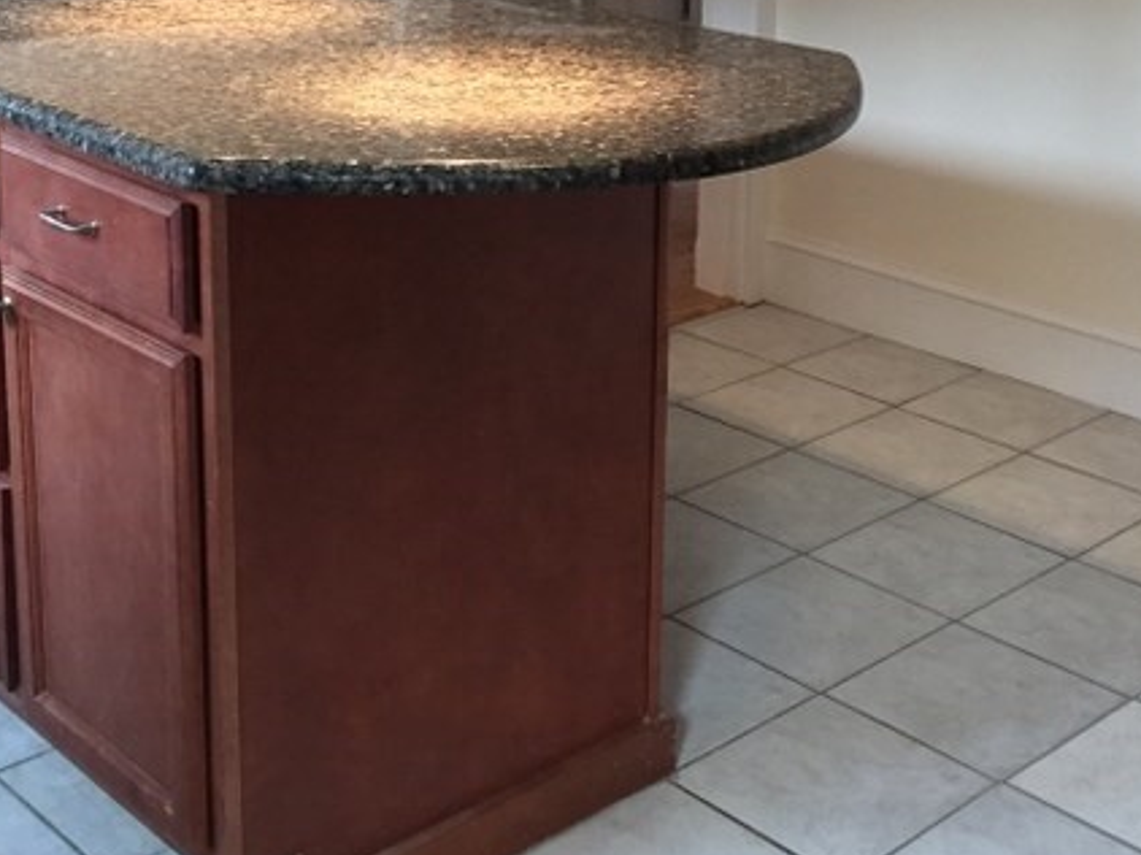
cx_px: 657
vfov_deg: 25.9
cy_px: 122
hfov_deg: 34.9
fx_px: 1812
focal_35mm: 55
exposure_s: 1/30
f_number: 2.2
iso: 125
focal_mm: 4.15
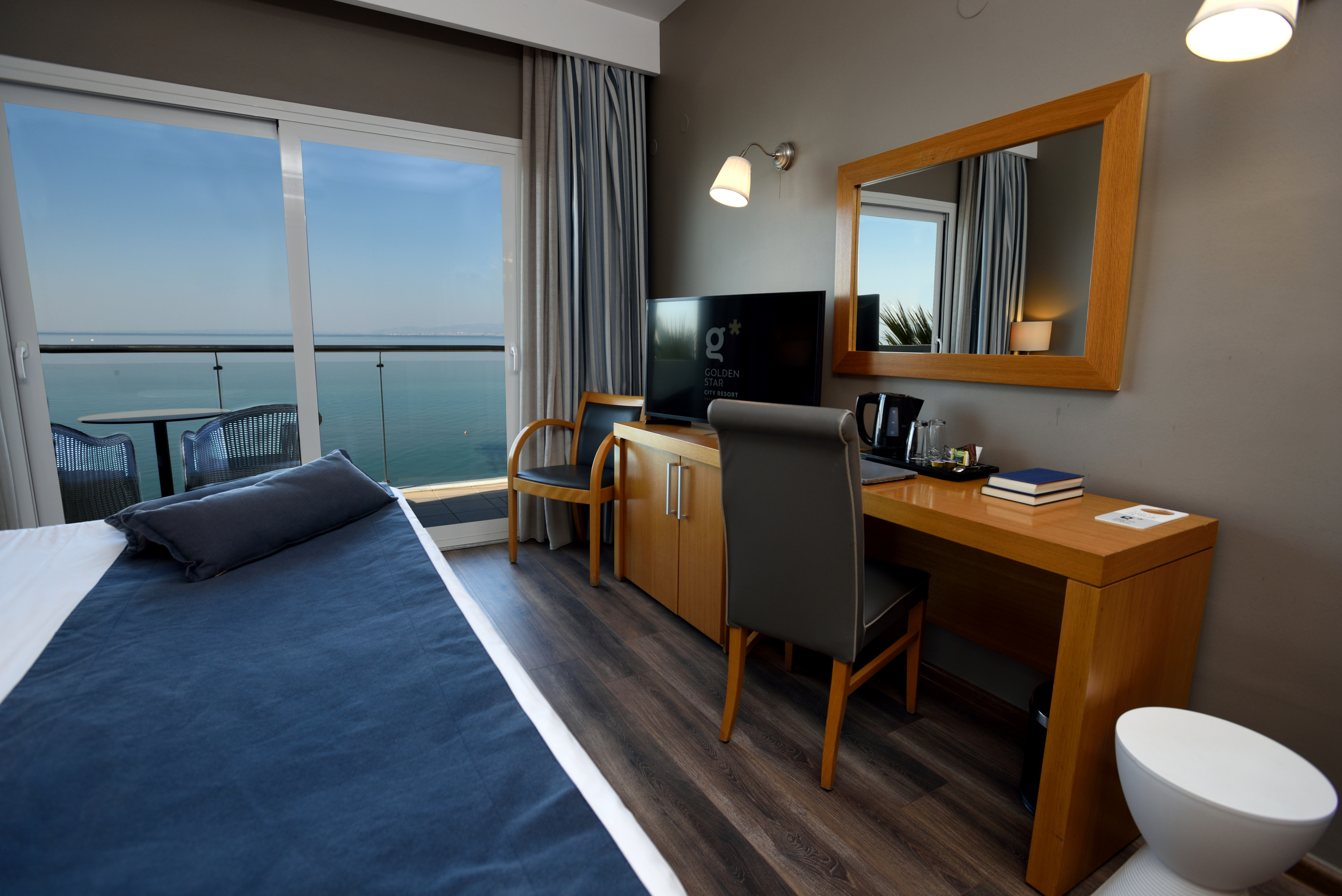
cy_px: 448
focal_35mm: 17
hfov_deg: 93.3
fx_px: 634
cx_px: 671
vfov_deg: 70.5
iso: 250
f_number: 5
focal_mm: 17
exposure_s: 1/125
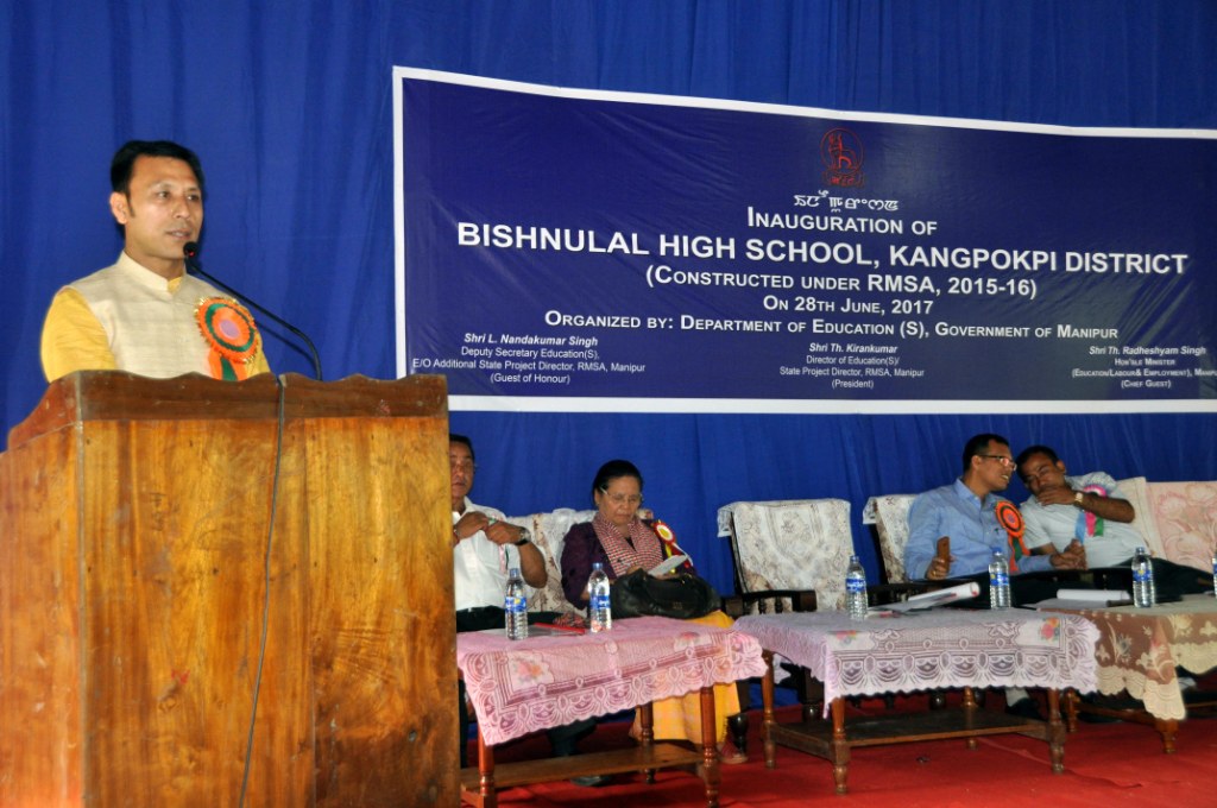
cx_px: 608
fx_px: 1469
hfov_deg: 45.0
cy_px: 404
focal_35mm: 44
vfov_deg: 30.8
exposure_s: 1/60
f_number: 4
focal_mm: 29
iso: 800
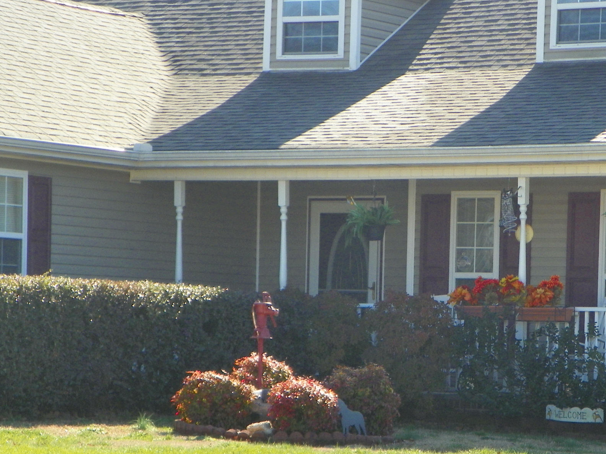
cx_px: 421
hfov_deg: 12.1
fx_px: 2853
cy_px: 316
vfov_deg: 9.1
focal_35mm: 163
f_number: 4
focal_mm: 17.3
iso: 64
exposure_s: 1/250
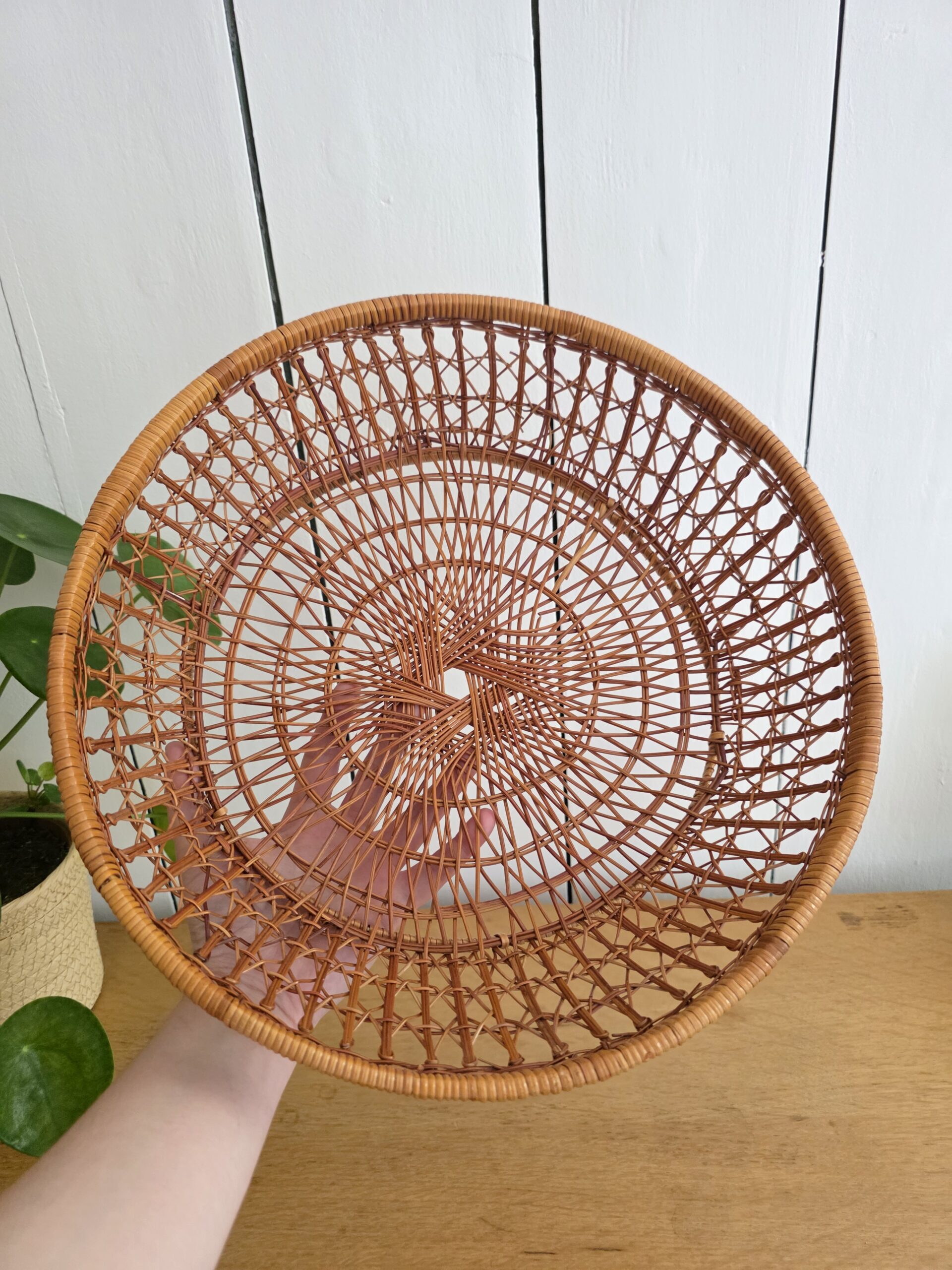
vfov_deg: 73.9
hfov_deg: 58.9
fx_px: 843
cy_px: 635
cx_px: 476
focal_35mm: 23
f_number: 1.7
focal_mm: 6.3
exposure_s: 1/60
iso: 1600
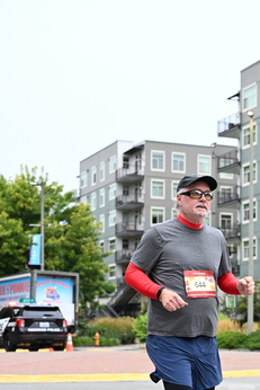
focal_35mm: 78
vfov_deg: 25.6
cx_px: 205
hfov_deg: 17.4
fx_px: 844
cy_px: 296
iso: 1600
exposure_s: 1/800
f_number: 4
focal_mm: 49
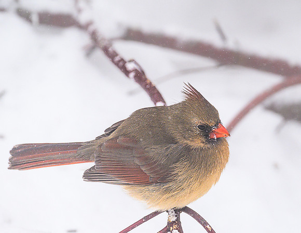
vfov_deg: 2.6
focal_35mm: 586
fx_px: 5155
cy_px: 140
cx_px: 195
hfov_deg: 3.3
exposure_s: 1/1250
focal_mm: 400
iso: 3600
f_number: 8
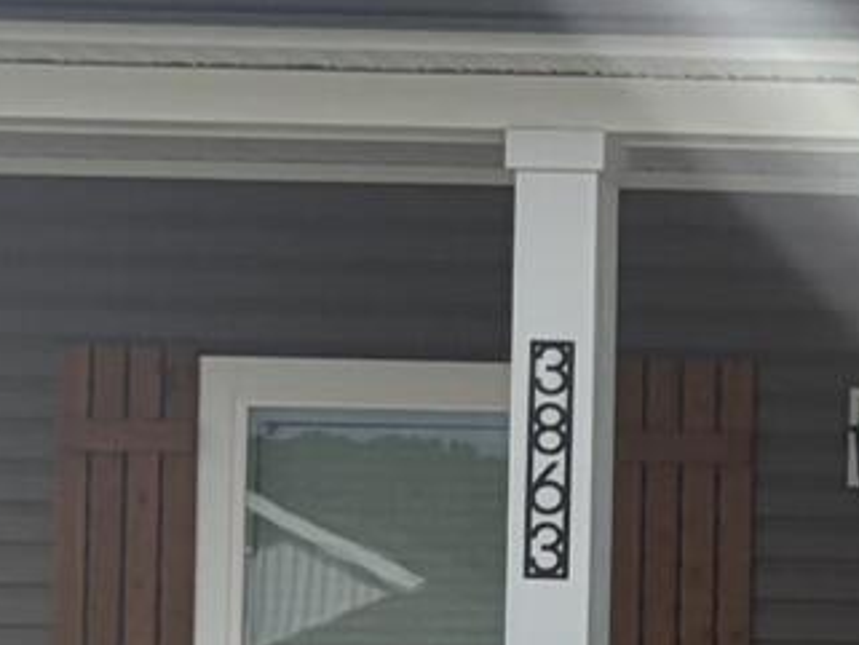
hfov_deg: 10.7
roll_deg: -0.9
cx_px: 1798
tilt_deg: +1.5
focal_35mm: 166
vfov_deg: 8.8
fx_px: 4121
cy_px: 803
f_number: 1.6
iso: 64
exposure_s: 1/6329
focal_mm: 5.96
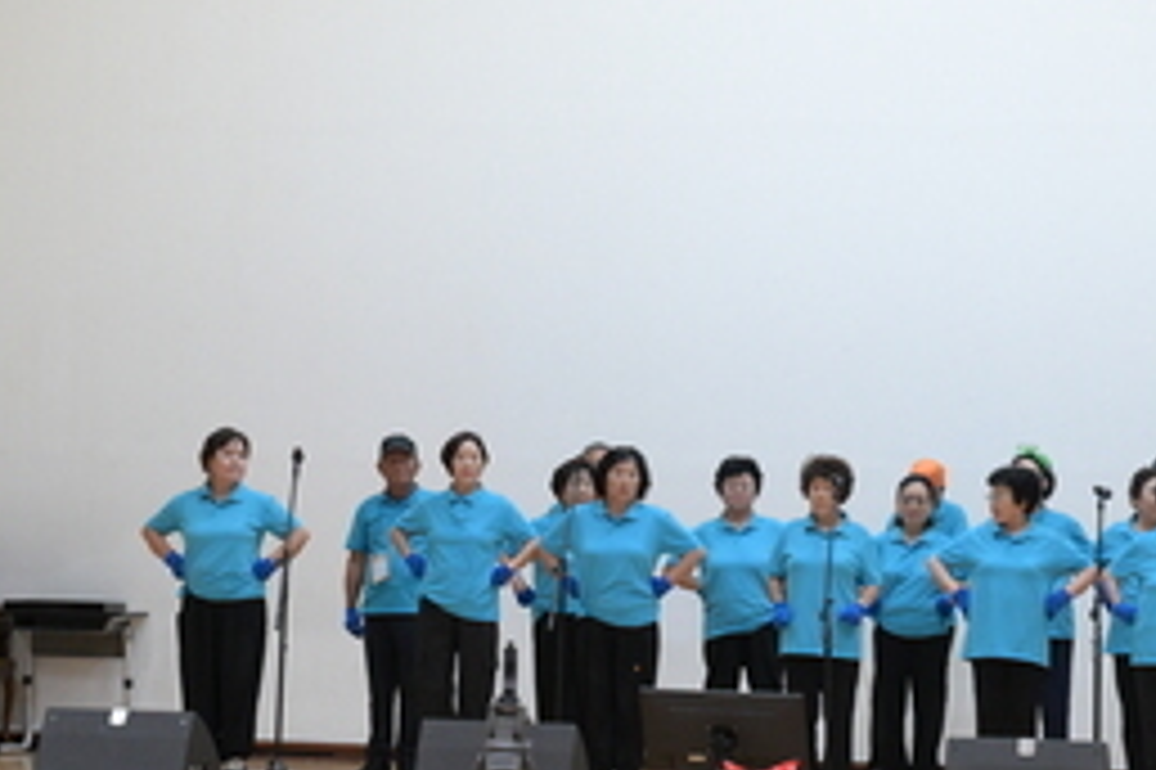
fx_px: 3690
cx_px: 724
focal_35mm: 115
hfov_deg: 17.8
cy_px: 362
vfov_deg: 11.9
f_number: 4
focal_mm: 47
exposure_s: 1/160
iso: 2500
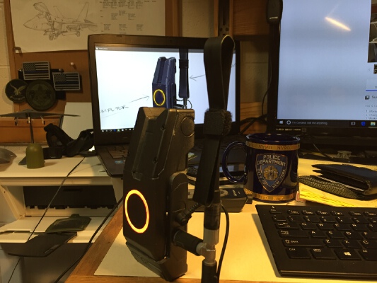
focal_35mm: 29
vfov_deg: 48.2
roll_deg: -0.2
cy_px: 142
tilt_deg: -8.3
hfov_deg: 61.6
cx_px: 188
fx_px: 316
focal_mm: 4.15
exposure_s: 1/30
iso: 80
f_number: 2.2
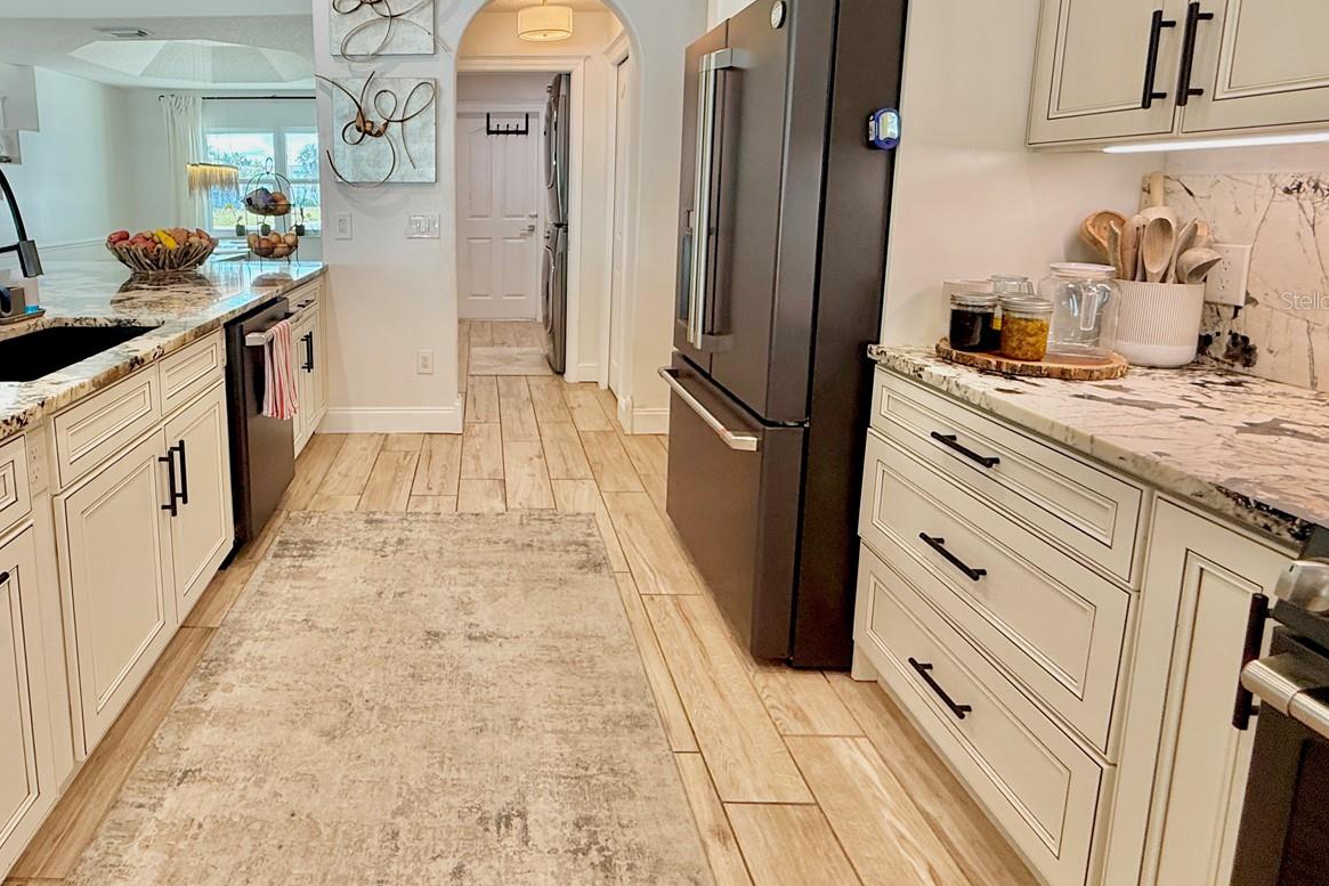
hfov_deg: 81.9
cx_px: 476
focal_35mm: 20
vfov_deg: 60.6
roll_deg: -0.8
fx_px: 738
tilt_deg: -7.6
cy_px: 300
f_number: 2.2
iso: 125
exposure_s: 1/120
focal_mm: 2.22
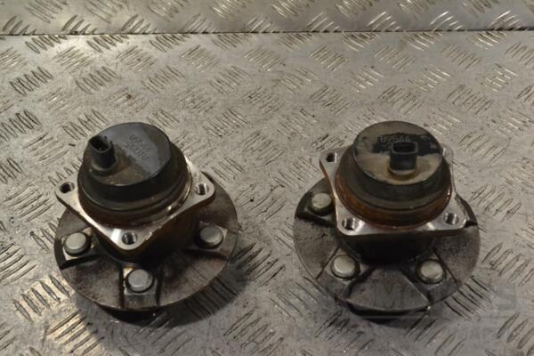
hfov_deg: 41.1
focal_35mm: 48
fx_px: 712
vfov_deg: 28.1
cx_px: 267
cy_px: 178
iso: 3200
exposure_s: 1/400
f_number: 10
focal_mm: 32
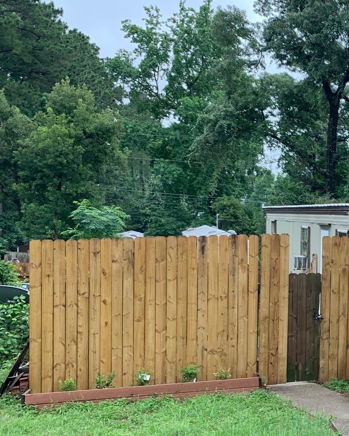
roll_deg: -3.1
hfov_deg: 22.5
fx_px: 749
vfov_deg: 32.3
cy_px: 282
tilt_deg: -3.2
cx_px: 494
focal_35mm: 58
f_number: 1.8
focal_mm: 4.25
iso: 25
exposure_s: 1/128
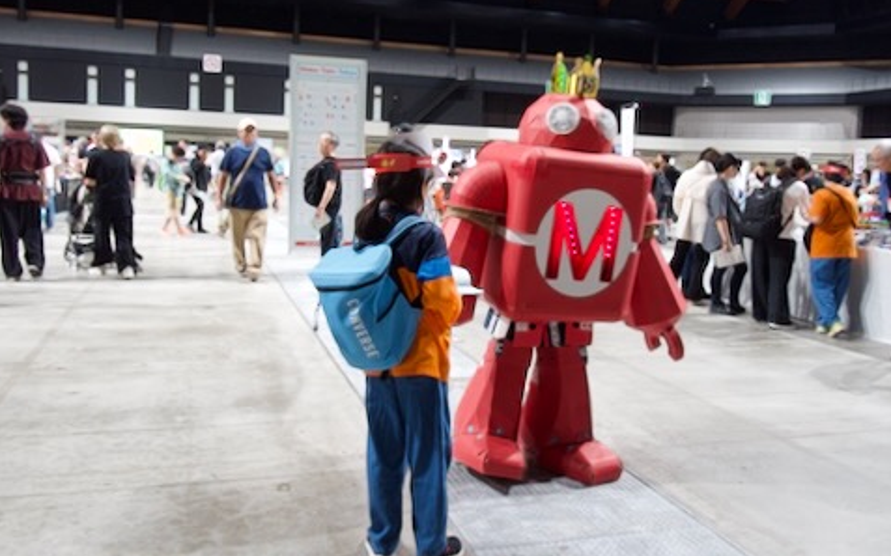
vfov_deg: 39.3
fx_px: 777
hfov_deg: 59.7
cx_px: 446
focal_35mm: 32
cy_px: 235
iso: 500
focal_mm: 5.4
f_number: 2.3
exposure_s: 1/100
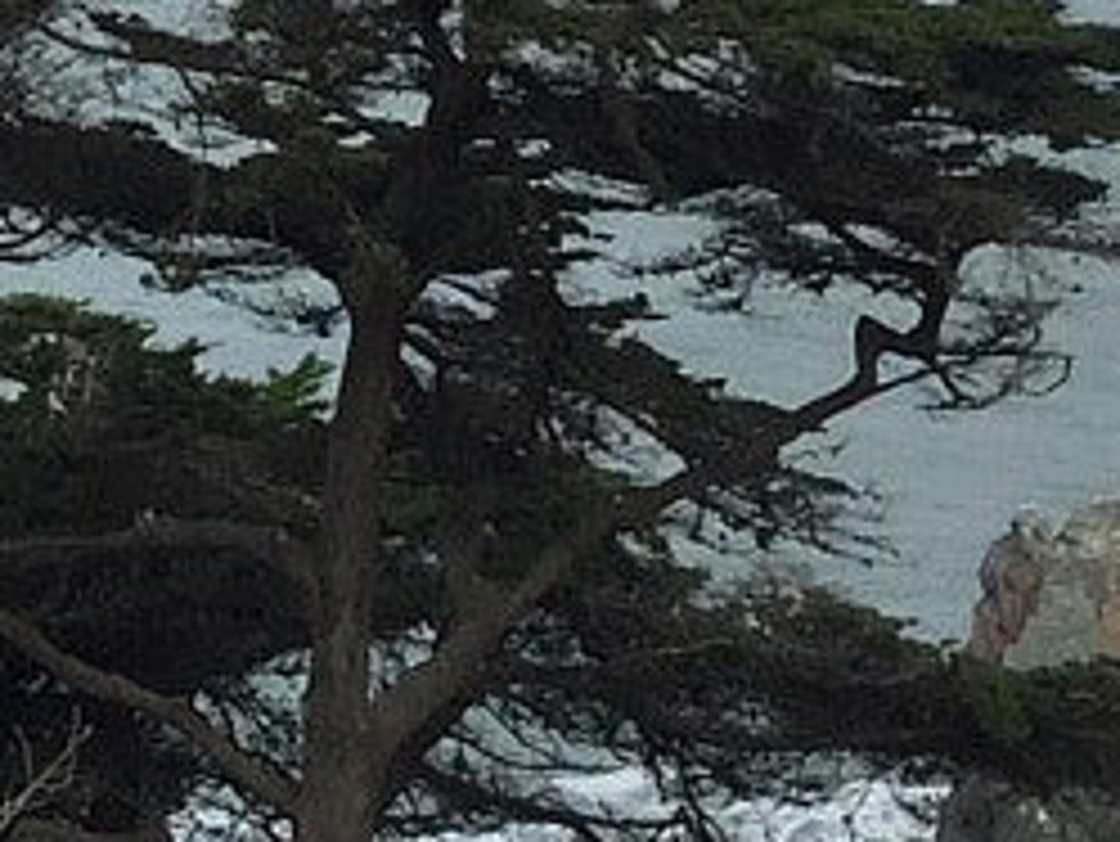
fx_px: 6021
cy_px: -1157
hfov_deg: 10.0
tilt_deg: +5.1
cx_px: -900
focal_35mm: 186
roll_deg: +0.7
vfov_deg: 7.5
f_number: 2.2
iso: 32
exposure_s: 1/2083
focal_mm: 4.15
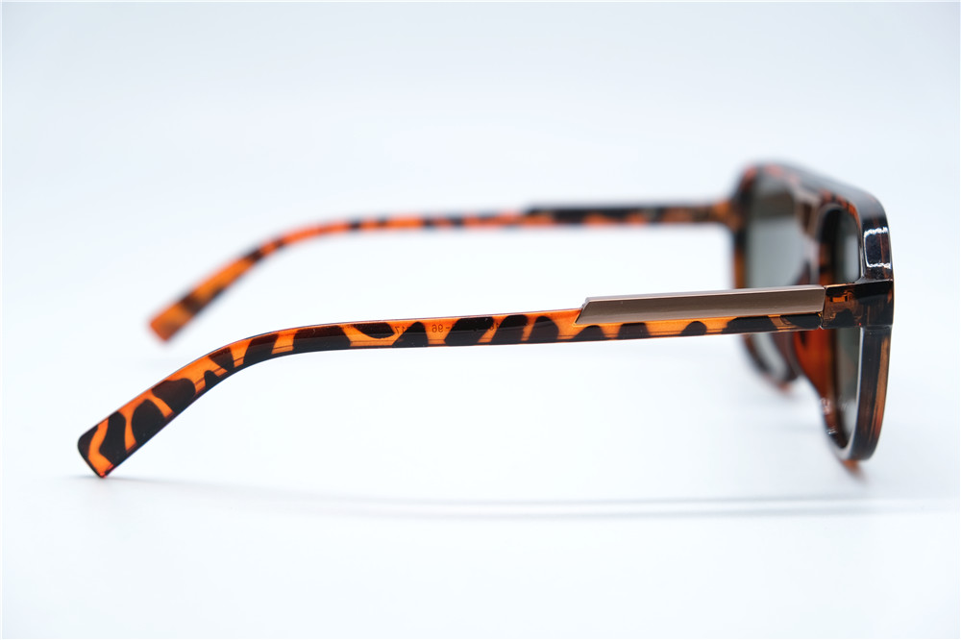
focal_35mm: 64
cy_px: 320
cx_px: 480
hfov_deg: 31.4
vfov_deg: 21.2
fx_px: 1708
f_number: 4.5
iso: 160
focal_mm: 42.5
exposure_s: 1/160
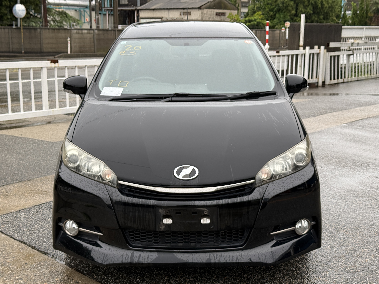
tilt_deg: -10.9
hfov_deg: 38.9
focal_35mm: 49
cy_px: 139
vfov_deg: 29.7
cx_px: 186
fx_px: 536
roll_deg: -0.5
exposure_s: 1/251
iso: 64
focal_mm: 6.76
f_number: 1.78
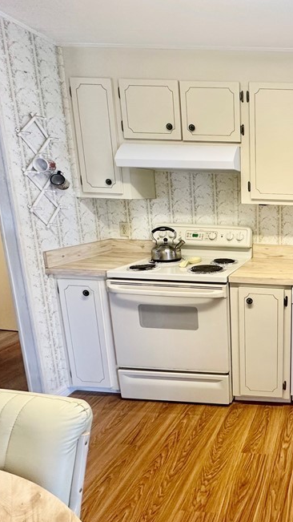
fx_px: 332
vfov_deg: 76.3
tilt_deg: -13.1
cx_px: 322
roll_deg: -2.5
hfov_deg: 39.2
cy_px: 269
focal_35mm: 24
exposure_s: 1/60
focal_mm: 2.22
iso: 160
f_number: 2.2
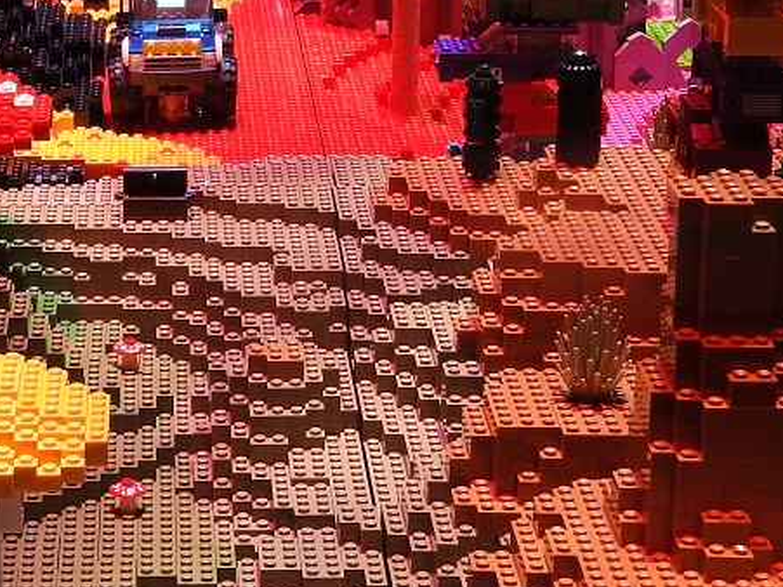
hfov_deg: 14.6
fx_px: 3008
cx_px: -24
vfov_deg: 11.1
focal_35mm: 133
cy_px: 155
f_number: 4
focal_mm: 9
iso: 100
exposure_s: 1/80
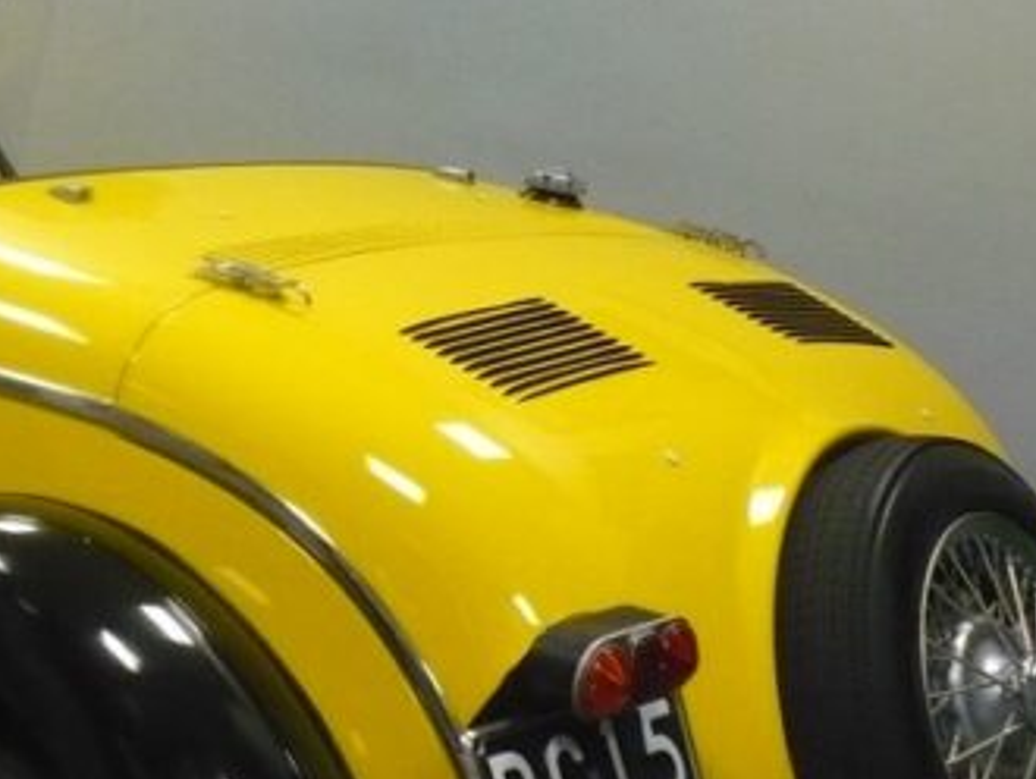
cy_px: 484
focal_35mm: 86
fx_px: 2576
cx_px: 69
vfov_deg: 17.2
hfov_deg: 22.1
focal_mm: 6.1
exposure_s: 1/50
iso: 400
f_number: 2.8
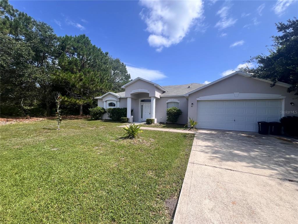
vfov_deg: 89.9
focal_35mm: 13
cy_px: 112
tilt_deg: -0.2
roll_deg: -1.9
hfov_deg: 106.2
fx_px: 112
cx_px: 149
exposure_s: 1/1220
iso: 32
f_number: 1.8
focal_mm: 1.57
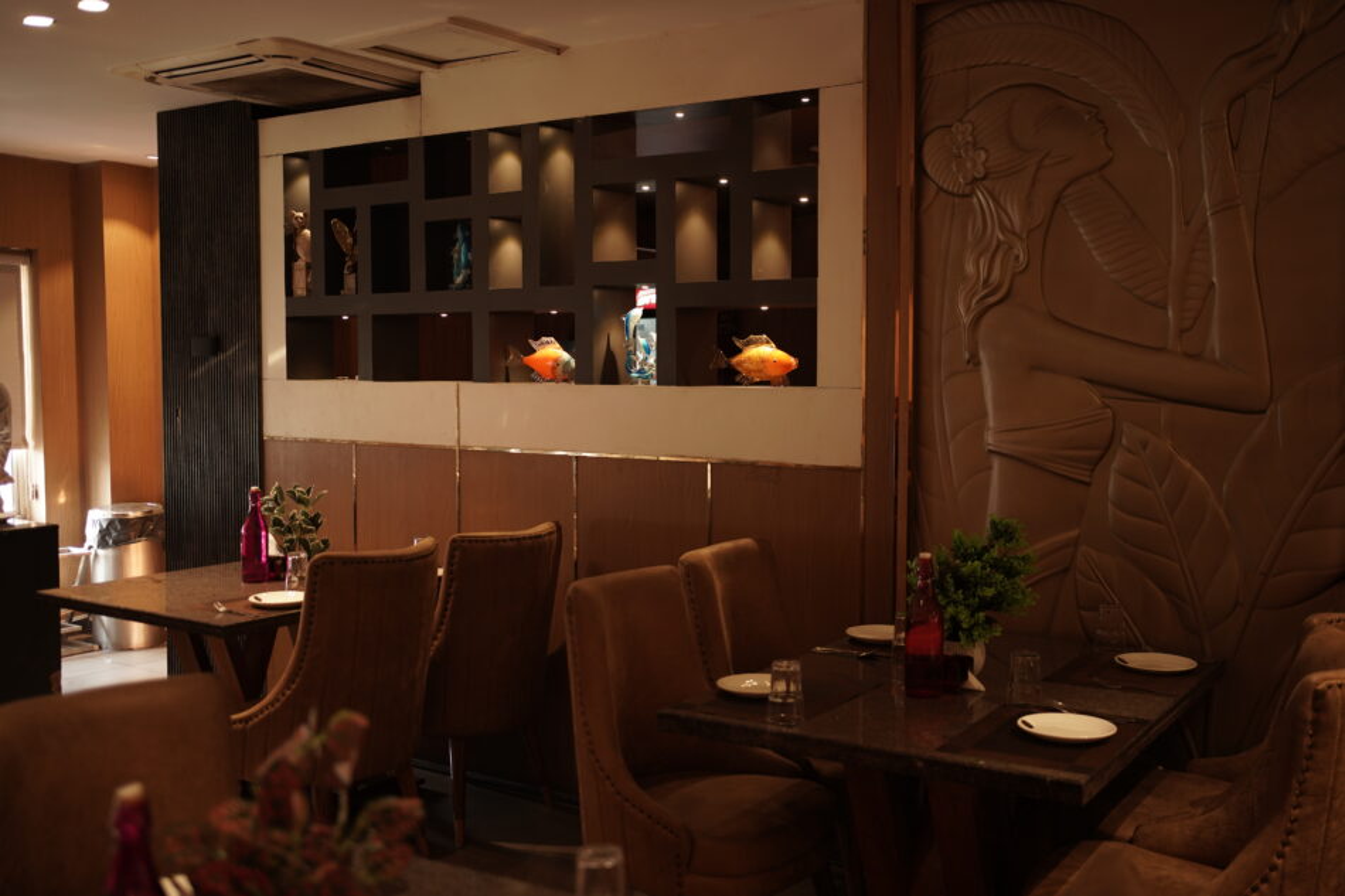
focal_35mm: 35
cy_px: 448
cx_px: 672
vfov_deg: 37.8
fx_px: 1307
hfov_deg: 54.4
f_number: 2
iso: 500
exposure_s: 1/125
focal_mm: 35
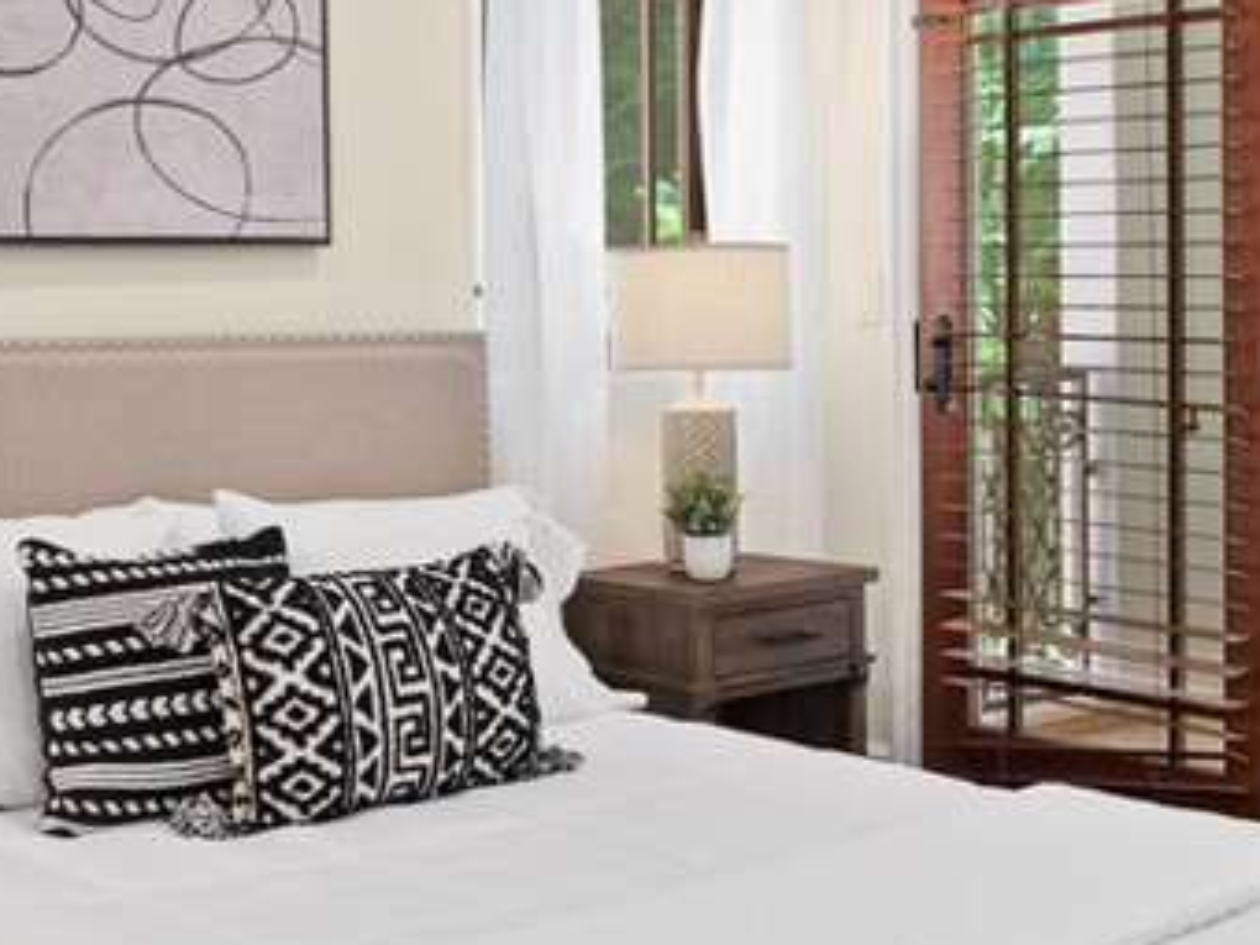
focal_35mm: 58
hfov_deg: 33.2
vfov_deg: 25.1
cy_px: 302
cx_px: 567
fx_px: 2111
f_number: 8
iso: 250
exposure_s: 1/1.43
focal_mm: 20
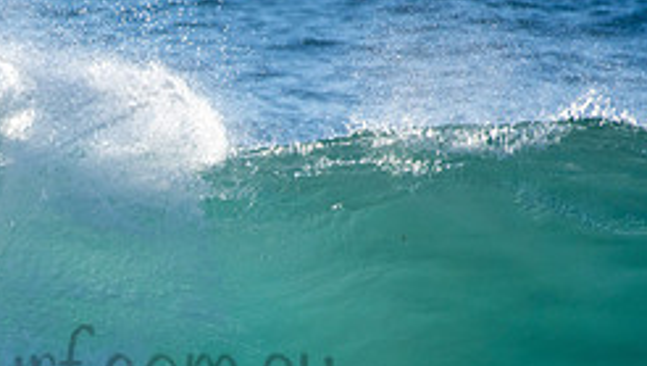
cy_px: 344
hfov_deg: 1.2
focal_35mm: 1850
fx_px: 31773
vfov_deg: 0.7
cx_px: 55
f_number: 5.6
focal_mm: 500
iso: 400
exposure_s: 1/2000
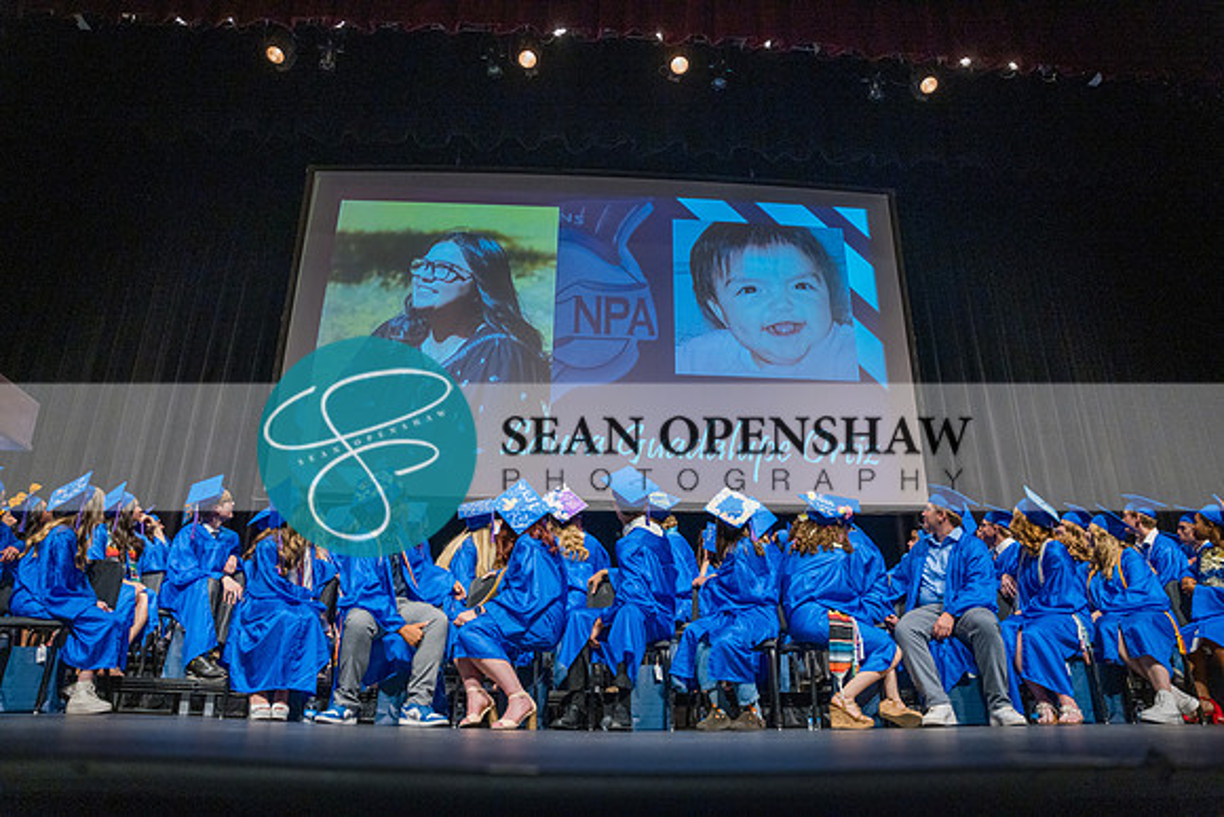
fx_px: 816
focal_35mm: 24
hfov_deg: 73.7
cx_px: 612
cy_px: 408
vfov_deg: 53.2
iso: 2500
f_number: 2.8
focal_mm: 24
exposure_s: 1/160
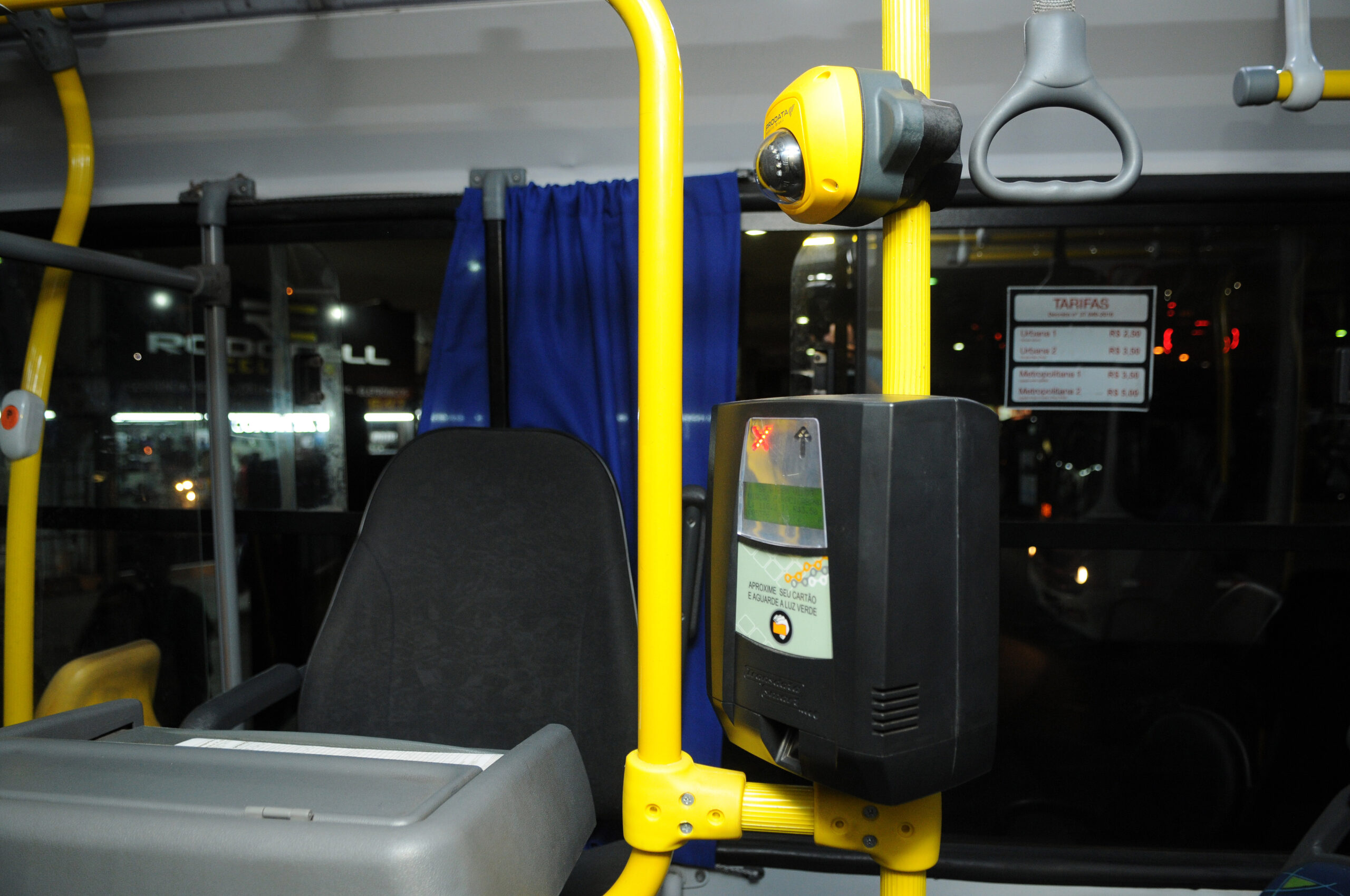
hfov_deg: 70.5
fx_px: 955
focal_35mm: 26
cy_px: 448
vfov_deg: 50.3
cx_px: 675
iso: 640
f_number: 3.2
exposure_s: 1/80
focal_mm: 17
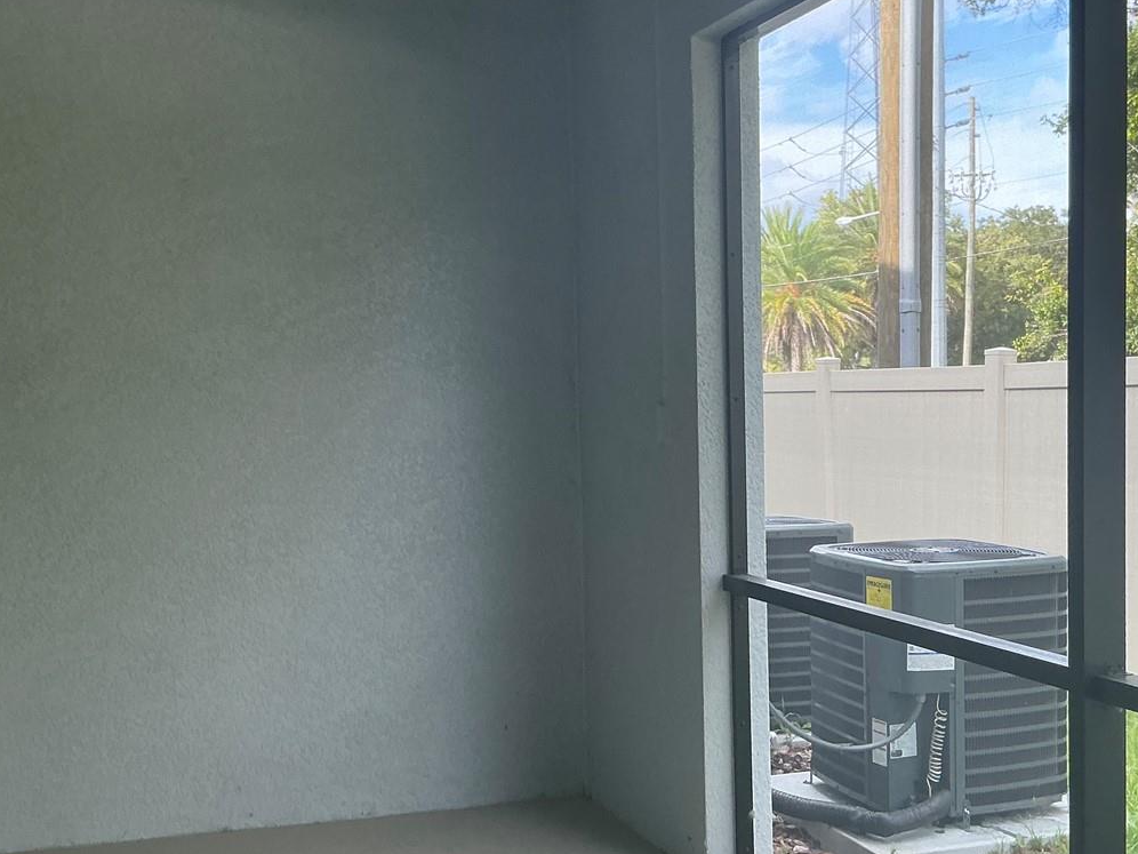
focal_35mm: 45
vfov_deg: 32.2
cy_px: 472
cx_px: 592
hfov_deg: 42.1
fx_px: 1479
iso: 32
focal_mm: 3
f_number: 1.8
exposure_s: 1/154
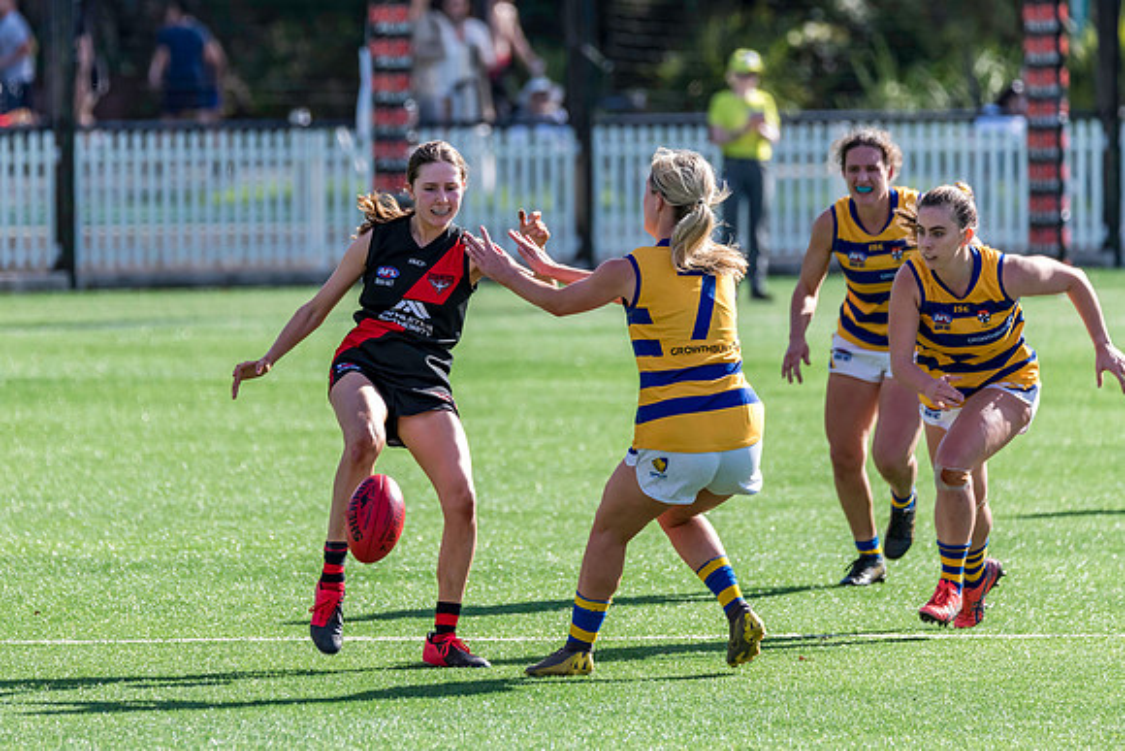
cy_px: 340
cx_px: 467
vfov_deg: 3.1
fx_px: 13891
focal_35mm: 444
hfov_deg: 4.6
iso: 1000
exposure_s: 1/1600
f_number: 6
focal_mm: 380
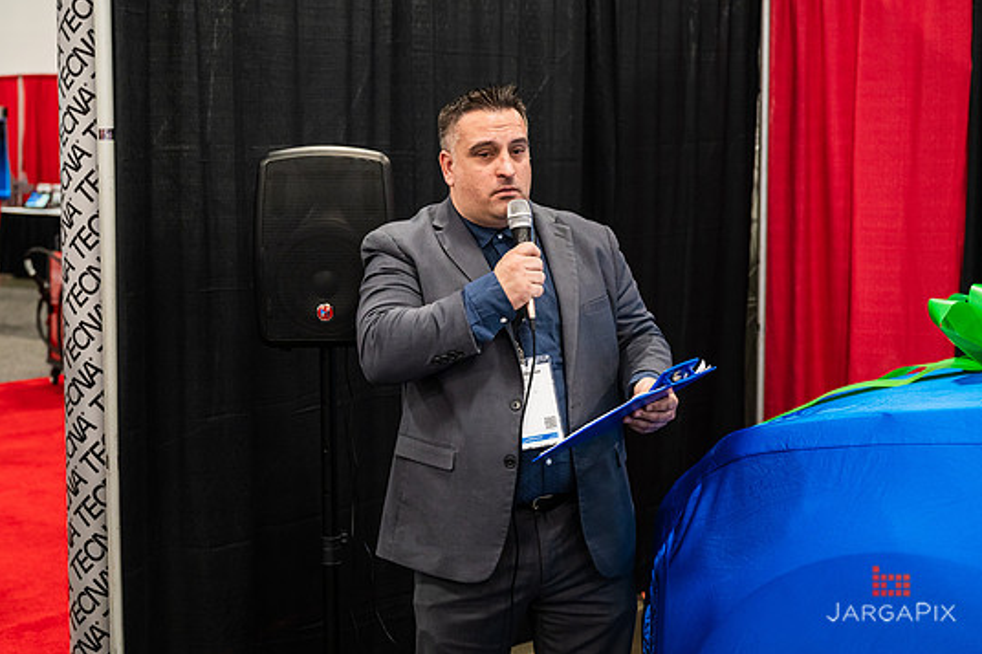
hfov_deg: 33.9
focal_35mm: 59
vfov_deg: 23.0
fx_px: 1609
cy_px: 297
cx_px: 473
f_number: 4
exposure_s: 1/200
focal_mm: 52
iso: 4000
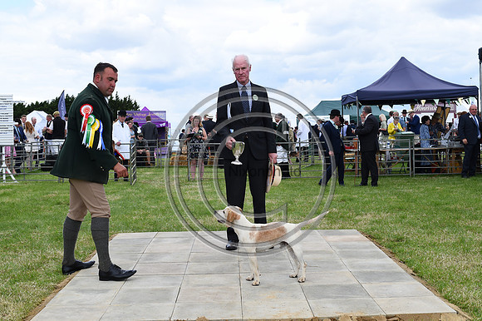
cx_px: 241
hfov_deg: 39.6
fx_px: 669
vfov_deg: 27.0
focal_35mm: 50
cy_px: 160
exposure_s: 1/1250
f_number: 9
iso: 800
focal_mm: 50
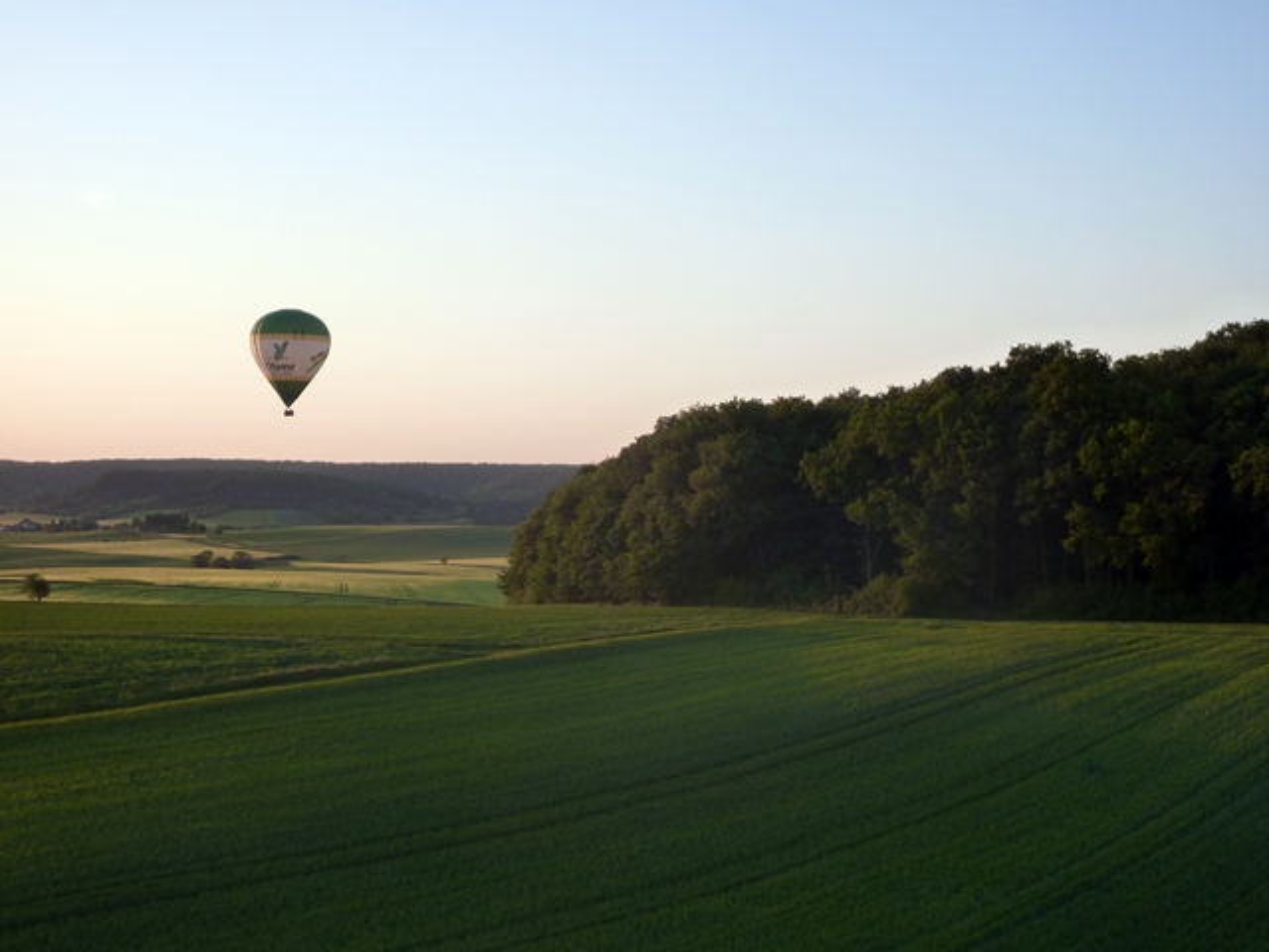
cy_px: 476
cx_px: 634
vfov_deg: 28.0
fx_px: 1906
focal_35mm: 52
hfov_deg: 36.8
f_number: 3.8
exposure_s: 1/160
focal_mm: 8.5
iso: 125
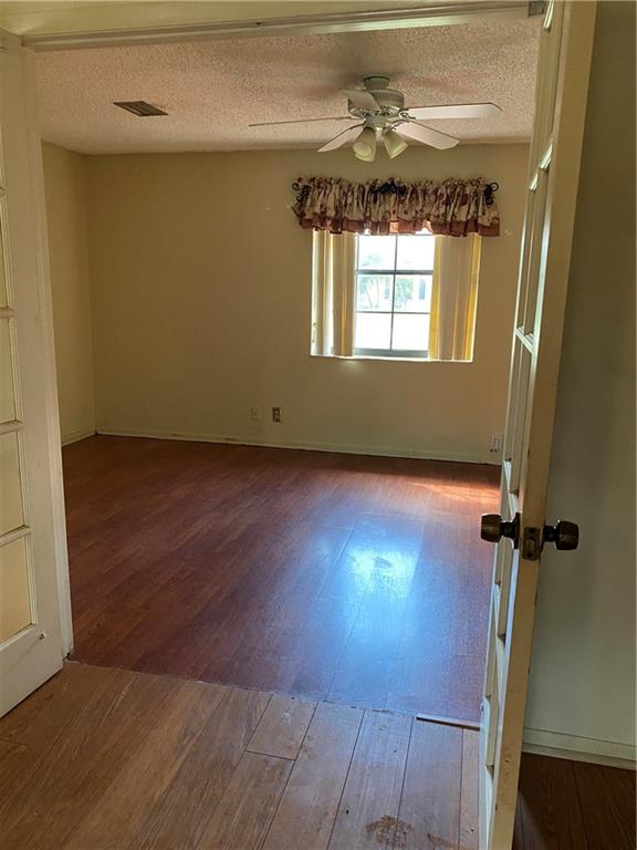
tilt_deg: -11.1
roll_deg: -1.9
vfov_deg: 67.3
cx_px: 318
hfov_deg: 53.1
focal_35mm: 26
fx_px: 638
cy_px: 425
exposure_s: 1/60
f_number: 1.8
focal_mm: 4.25
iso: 320
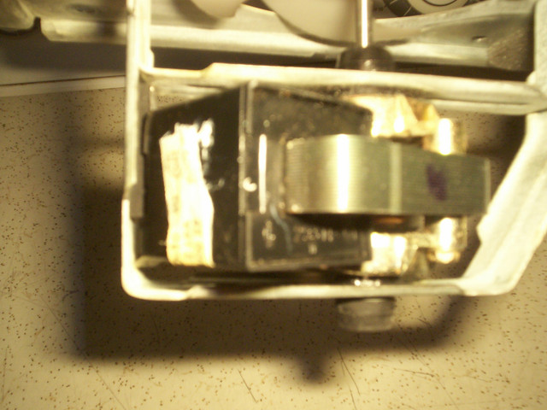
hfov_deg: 51.4
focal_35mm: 36
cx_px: 274
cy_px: 205
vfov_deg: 39.7
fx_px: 569
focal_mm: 5.9
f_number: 4.5
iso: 140
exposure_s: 1/64
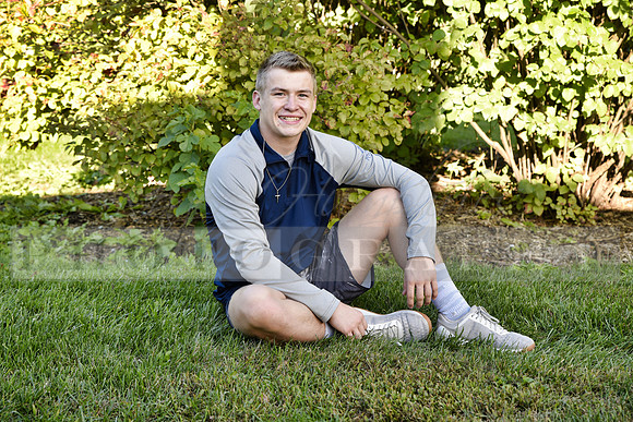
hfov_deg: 29.6
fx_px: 1196
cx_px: 316
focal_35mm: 68
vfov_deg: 20.0
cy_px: 211
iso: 200
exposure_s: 1/125
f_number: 5.6
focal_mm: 68
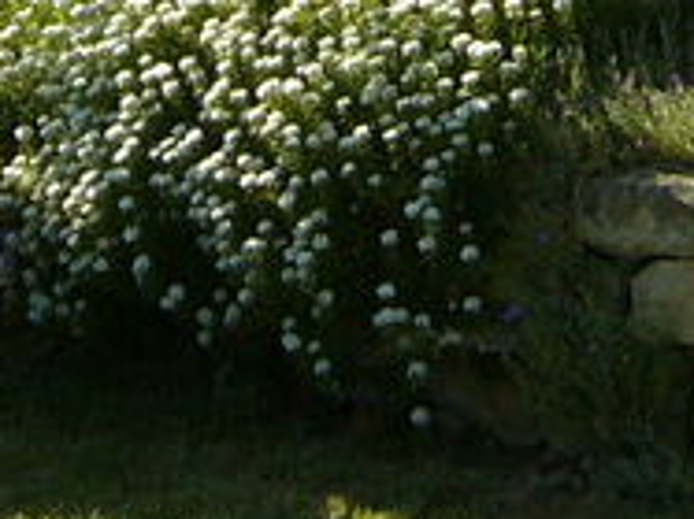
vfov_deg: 7.7
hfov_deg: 10.6
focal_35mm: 187
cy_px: -389
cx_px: 371
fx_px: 3747
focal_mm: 5.8
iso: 80
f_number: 2.8
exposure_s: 1/400
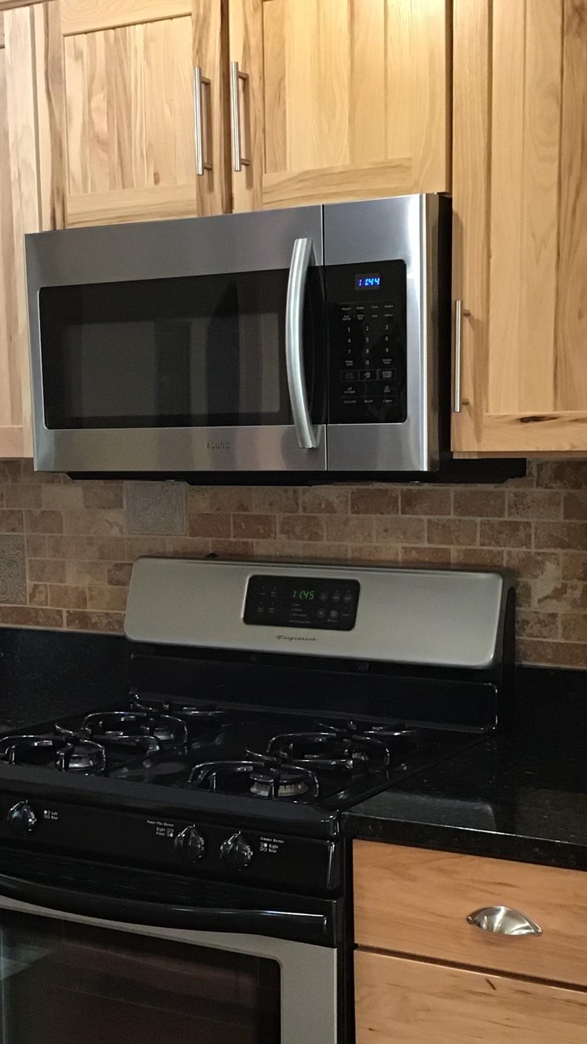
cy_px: 611
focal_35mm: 53
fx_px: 1467
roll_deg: +1.0
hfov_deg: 22.6
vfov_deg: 39.1
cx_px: 301
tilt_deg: -6.9
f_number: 2.4
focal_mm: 3.3
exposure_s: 1/30
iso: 125
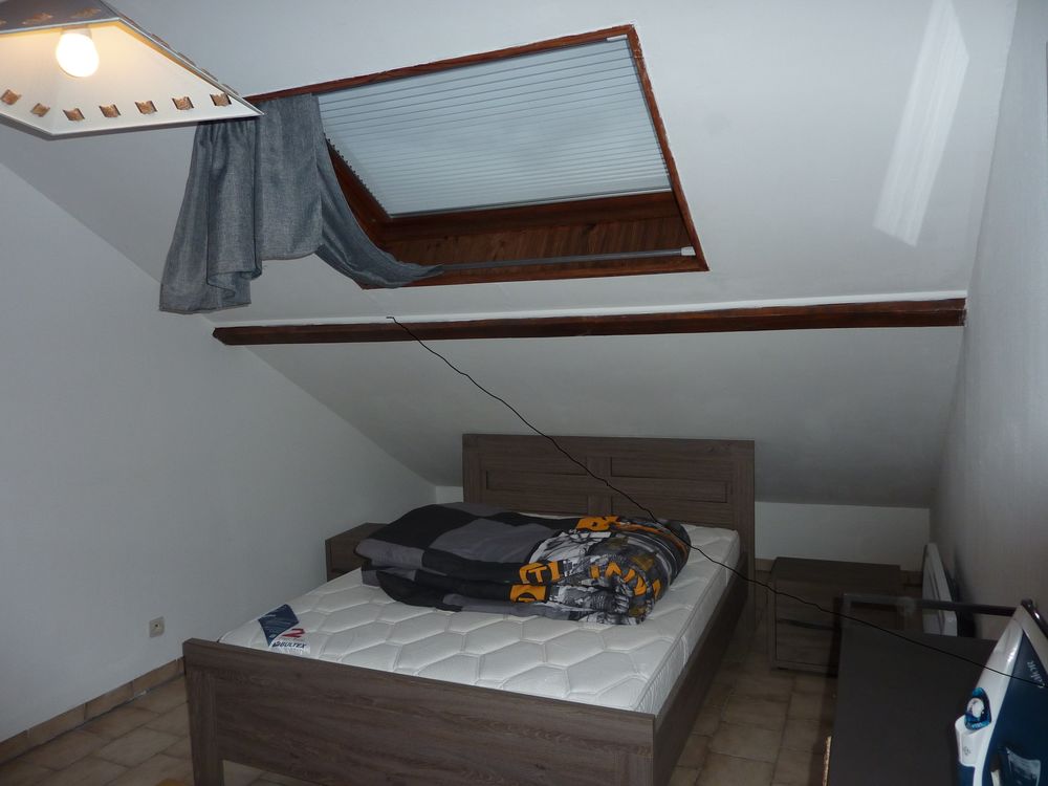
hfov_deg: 69.4
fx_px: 757
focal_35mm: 25
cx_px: 524
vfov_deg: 54.9
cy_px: 393
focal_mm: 4.1
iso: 125
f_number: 3.3
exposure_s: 1/125
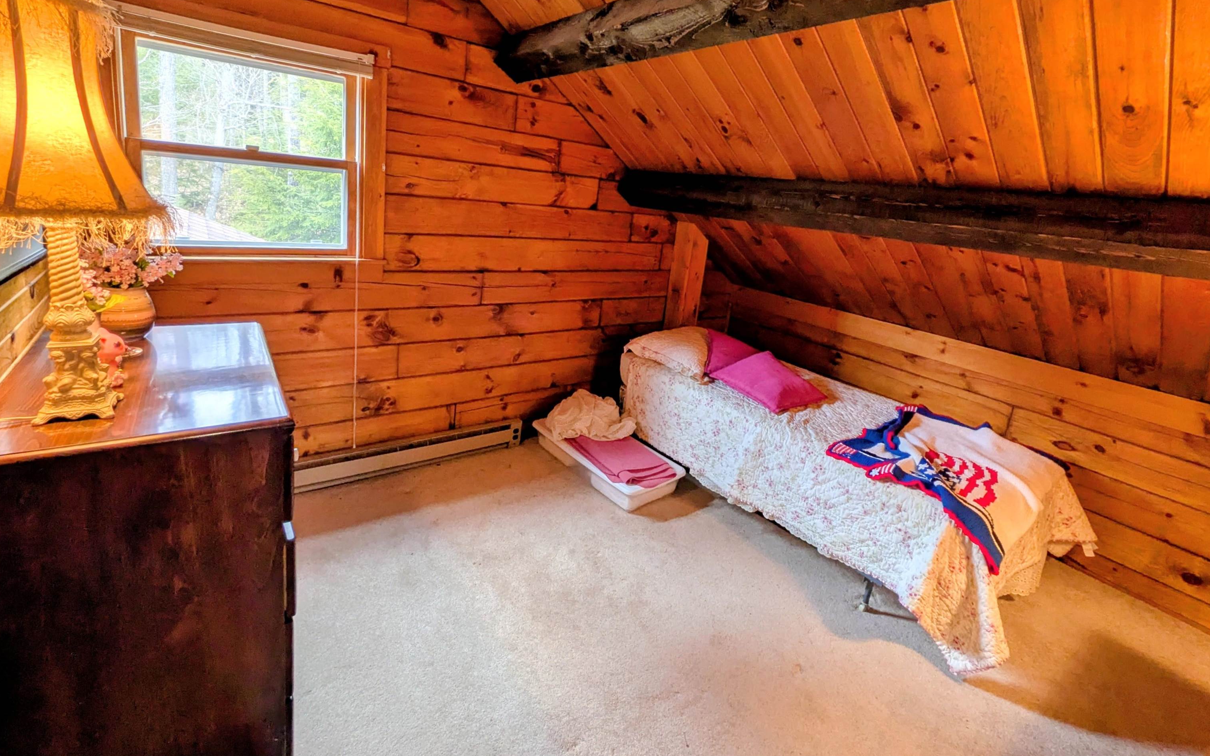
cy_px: 302
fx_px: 495
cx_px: 600
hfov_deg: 101.5
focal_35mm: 15
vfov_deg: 74.0
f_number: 2.2
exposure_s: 1/60
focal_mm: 1.83
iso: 93
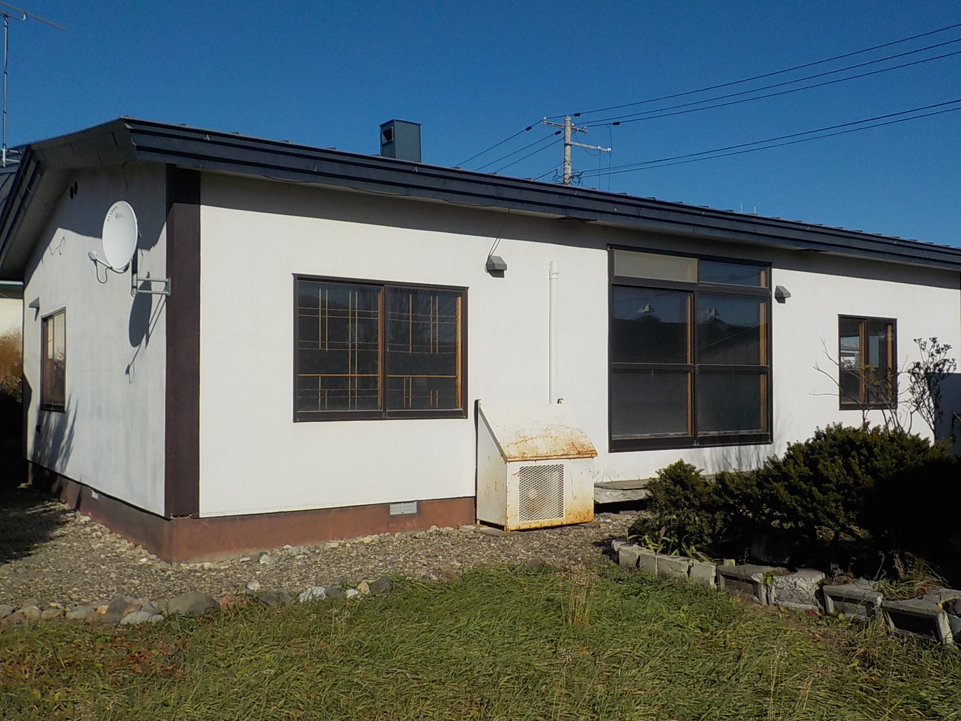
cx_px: 480
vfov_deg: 46.8
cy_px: 360
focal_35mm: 30
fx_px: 833
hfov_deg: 60.0
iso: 125
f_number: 6.6
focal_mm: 4.1
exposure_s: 1/800
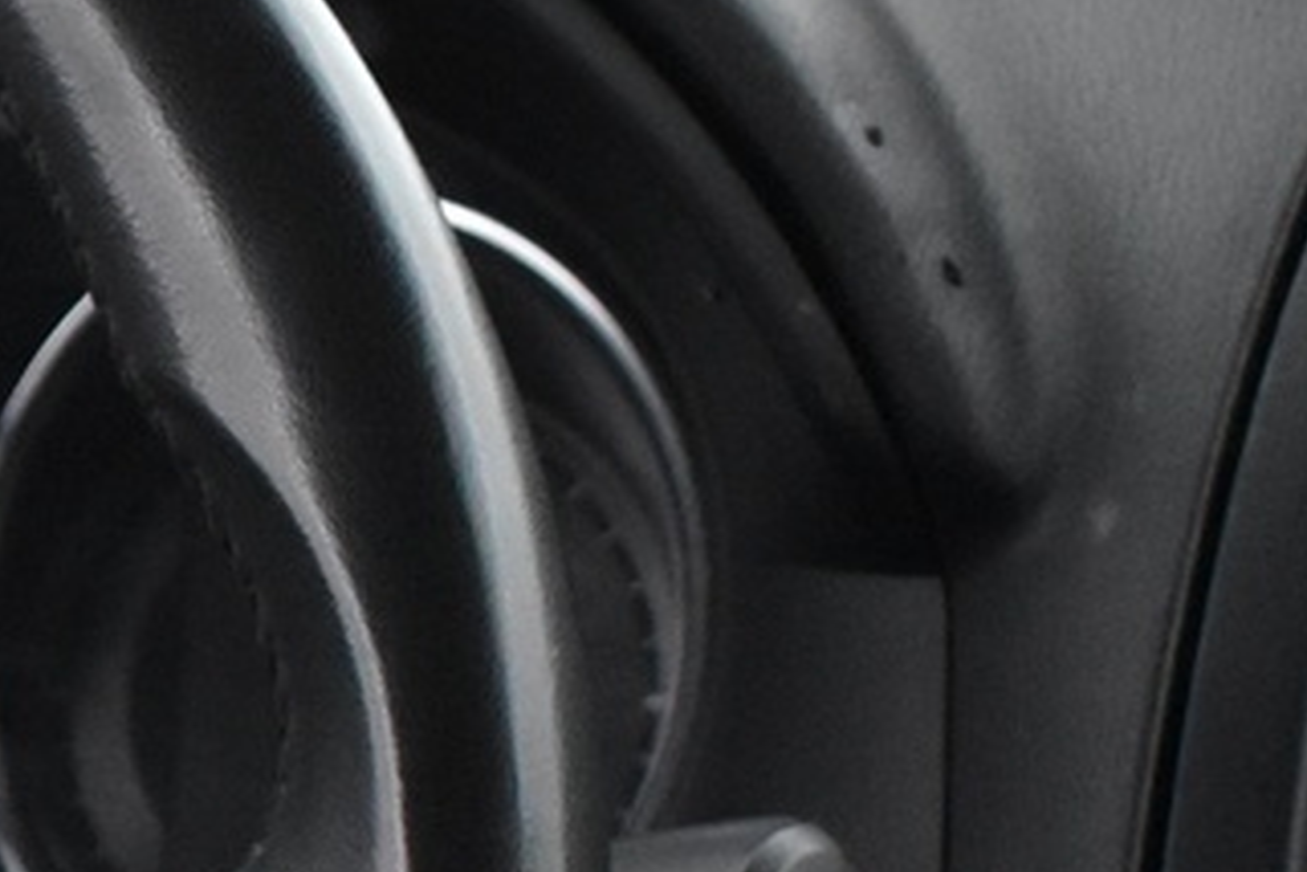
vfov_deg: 6.7
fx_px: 7425
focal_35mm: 205
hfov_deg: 9.4
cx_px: -1364
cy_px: 1043
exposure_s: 1/30
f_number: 4
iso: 3200
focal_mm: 27
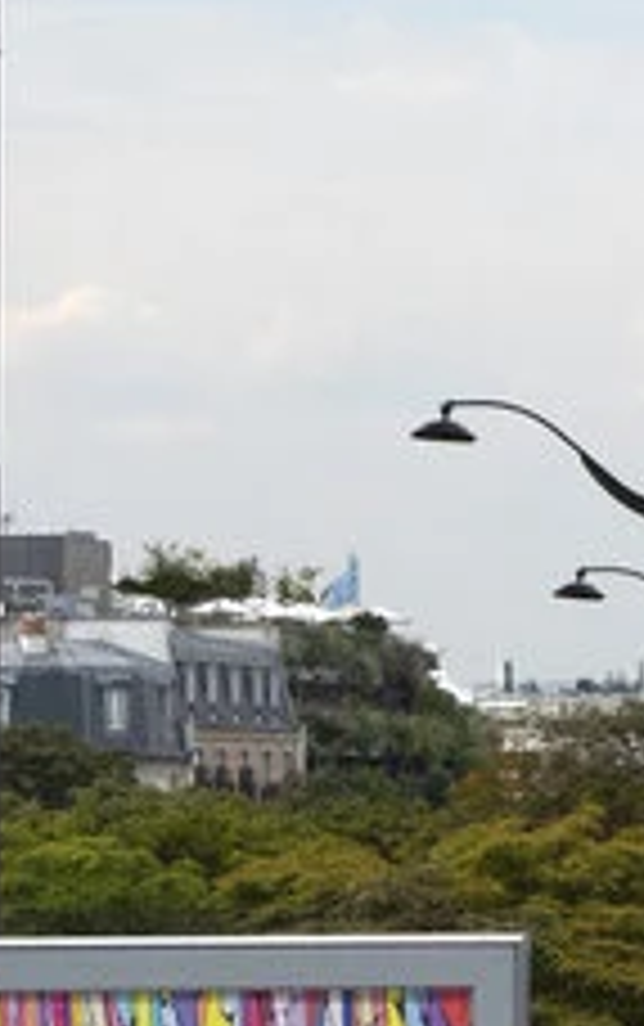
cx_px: 1549
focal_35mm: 400
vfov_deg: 5.2
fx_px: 11204
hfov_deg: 3.3
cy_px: 583
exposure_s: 1/400
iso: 800
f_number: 8
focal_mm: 70
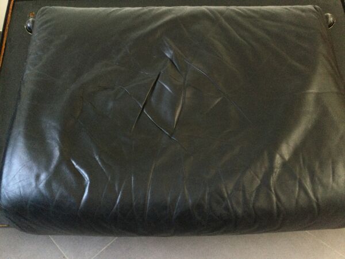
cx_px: 172
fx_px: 309
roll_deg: +0.7
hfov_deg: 58.4
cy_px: 130
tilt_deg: -42.5
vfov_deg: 45.4
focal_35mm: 31
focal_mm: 3.3
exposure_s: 1/25
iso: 200
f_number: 2.4
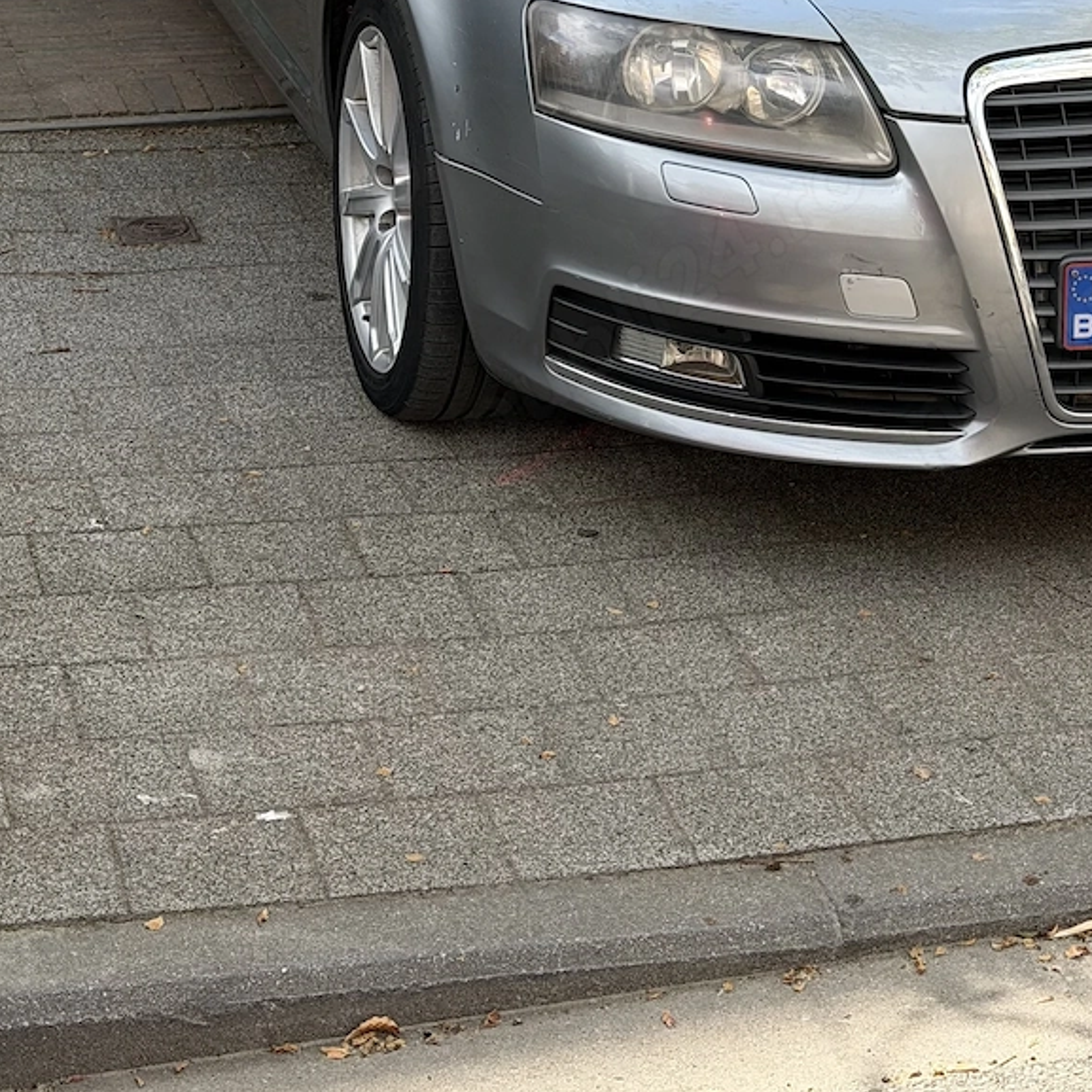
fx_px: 3498
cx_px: 882
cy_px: -76
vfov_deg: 17.2
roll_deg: -1.4
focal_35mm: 98
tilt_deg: -11.5
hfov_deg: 17.6
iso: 64
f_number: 1.78
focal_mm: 6.76
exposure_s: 1/1242
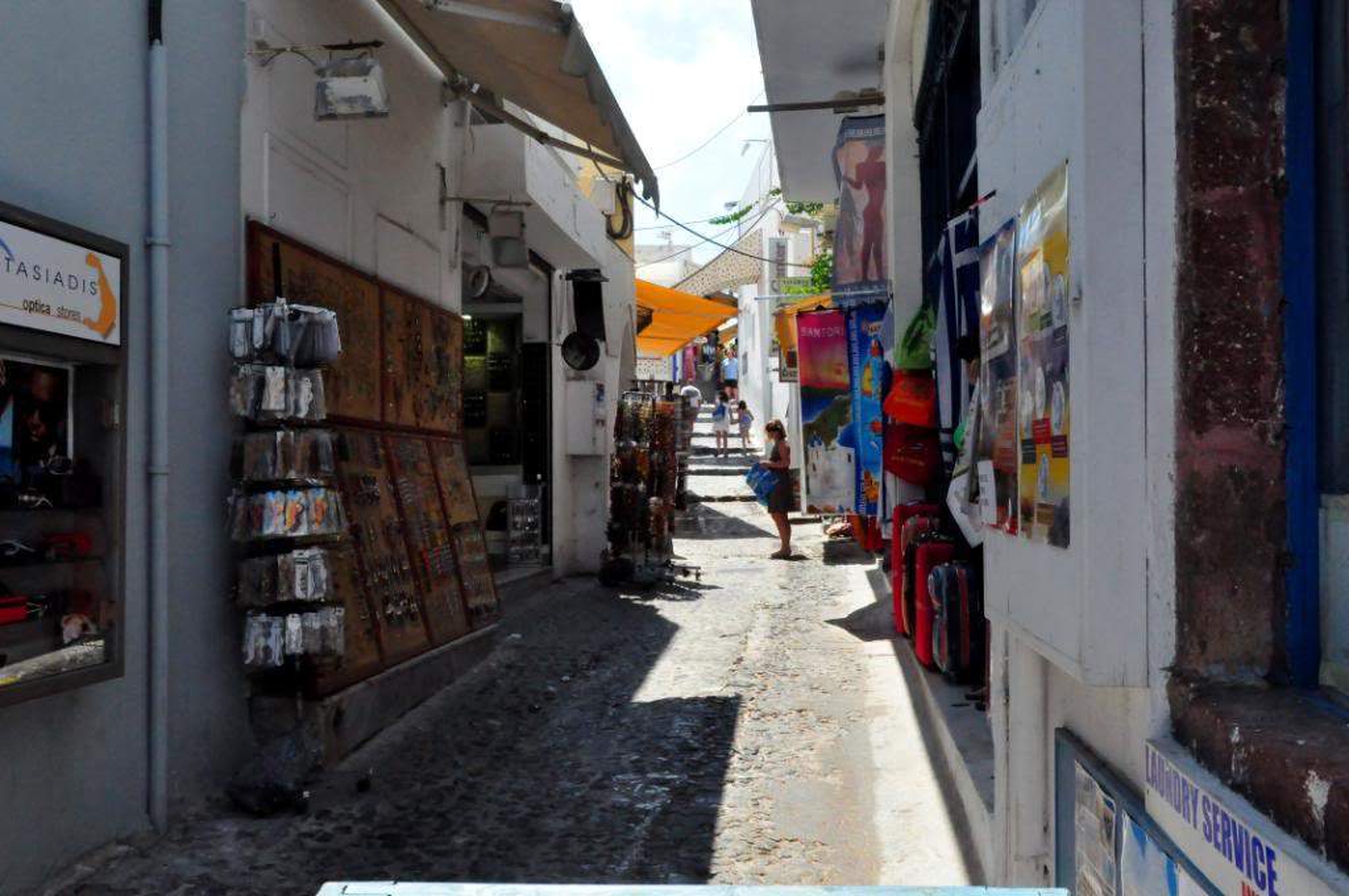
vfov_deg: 36.8
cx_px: 674
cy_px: 448
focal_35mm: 36
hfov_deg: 53.2
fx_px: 1347
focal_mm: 24
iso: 3200
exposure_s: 1/800
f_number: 14
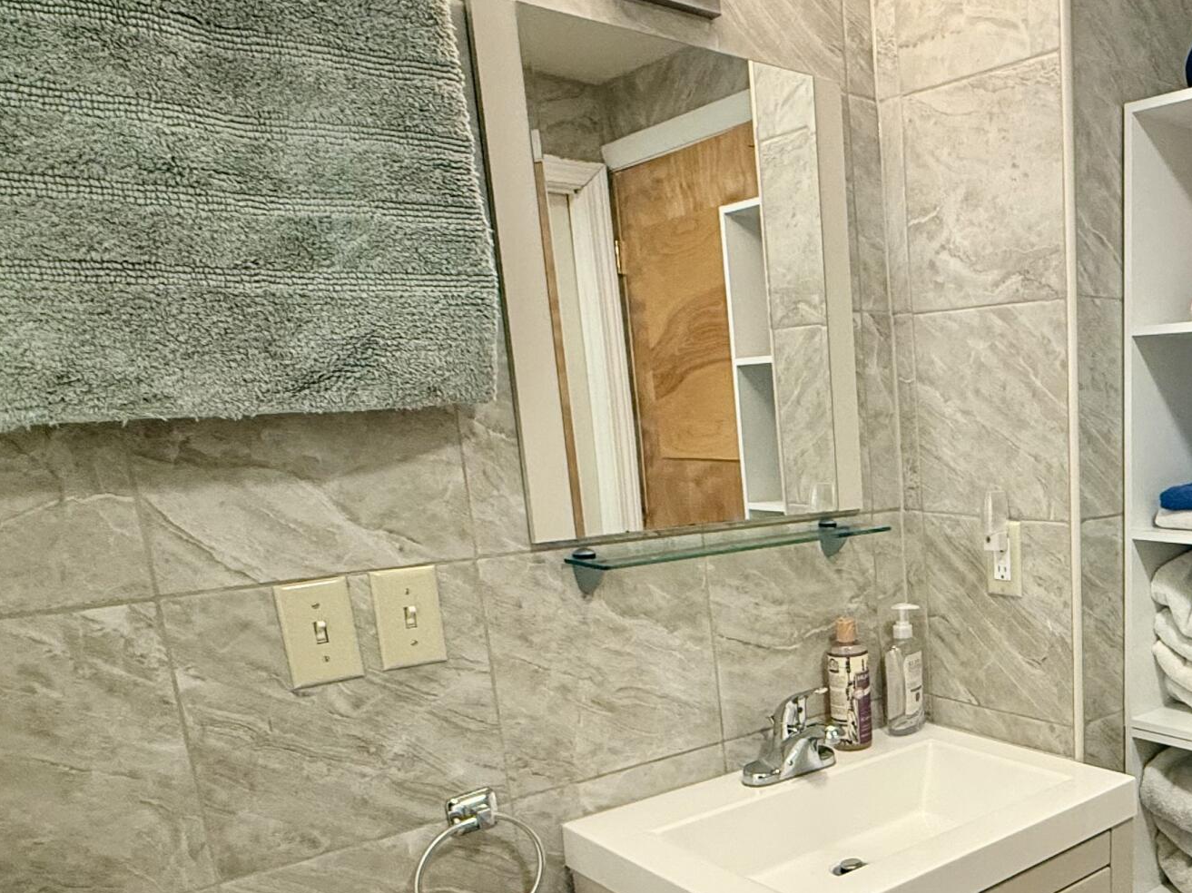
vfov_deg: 42.9
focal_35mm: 32
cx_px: 1024
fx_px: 1102
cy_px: 656
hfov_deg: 51.6
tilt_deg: -13.0
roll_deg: +1.6
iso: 400
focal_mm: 2.22
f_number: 2.2
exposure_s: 1/60
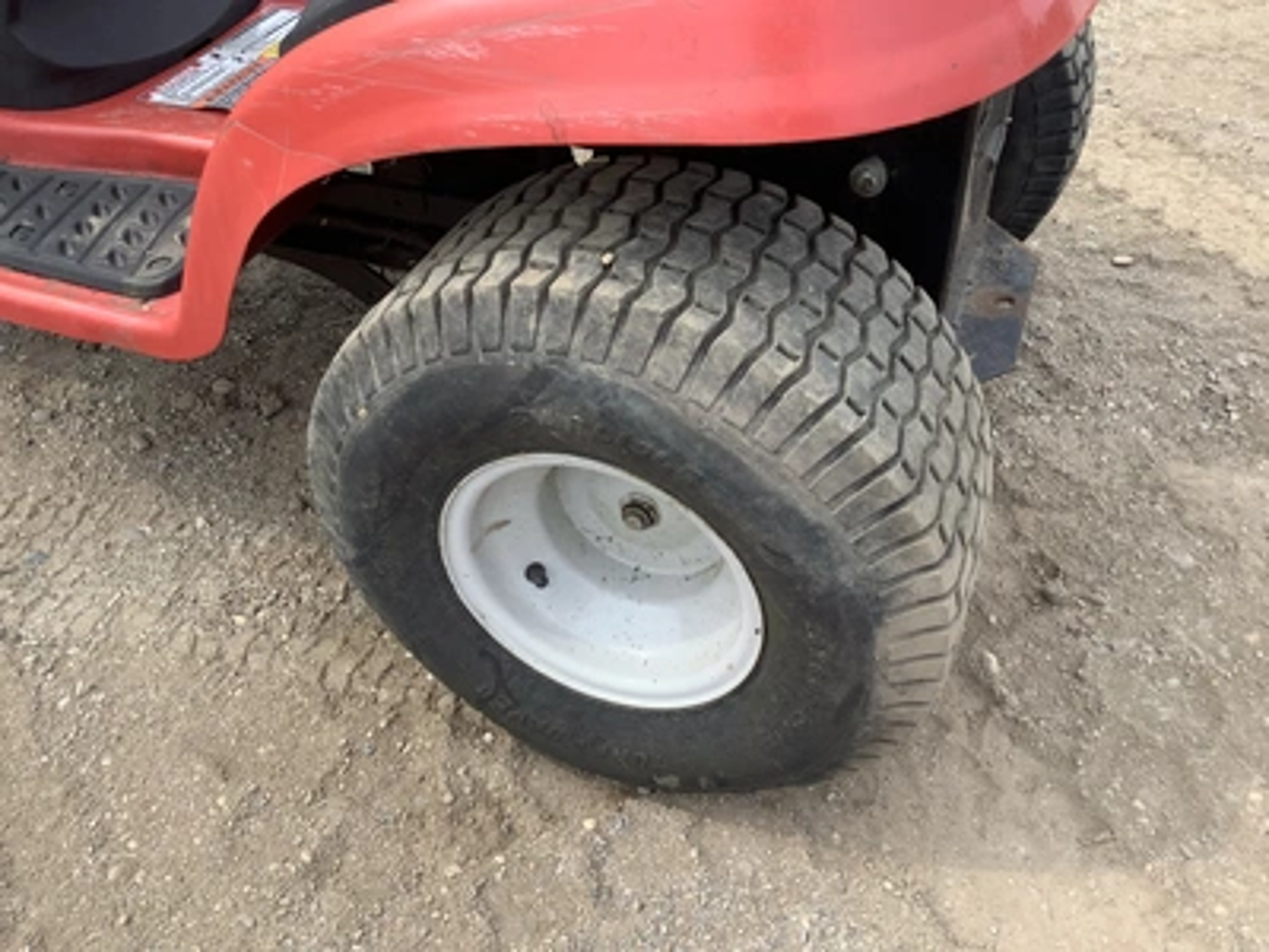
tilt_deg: -41.9
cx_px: 634
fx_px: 1136
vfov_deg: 45.4
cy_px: 476
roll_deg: -0.5
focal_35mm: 31
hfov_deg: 58.4
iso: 25
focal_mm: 3.3
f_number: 2.4
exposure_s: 1/339
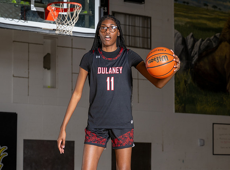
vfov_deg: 11.5
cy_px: 119
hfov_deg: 15.6
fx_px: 839
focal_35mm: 127
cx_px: 133
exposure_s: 1/200
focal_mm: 70
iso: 80
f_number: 5
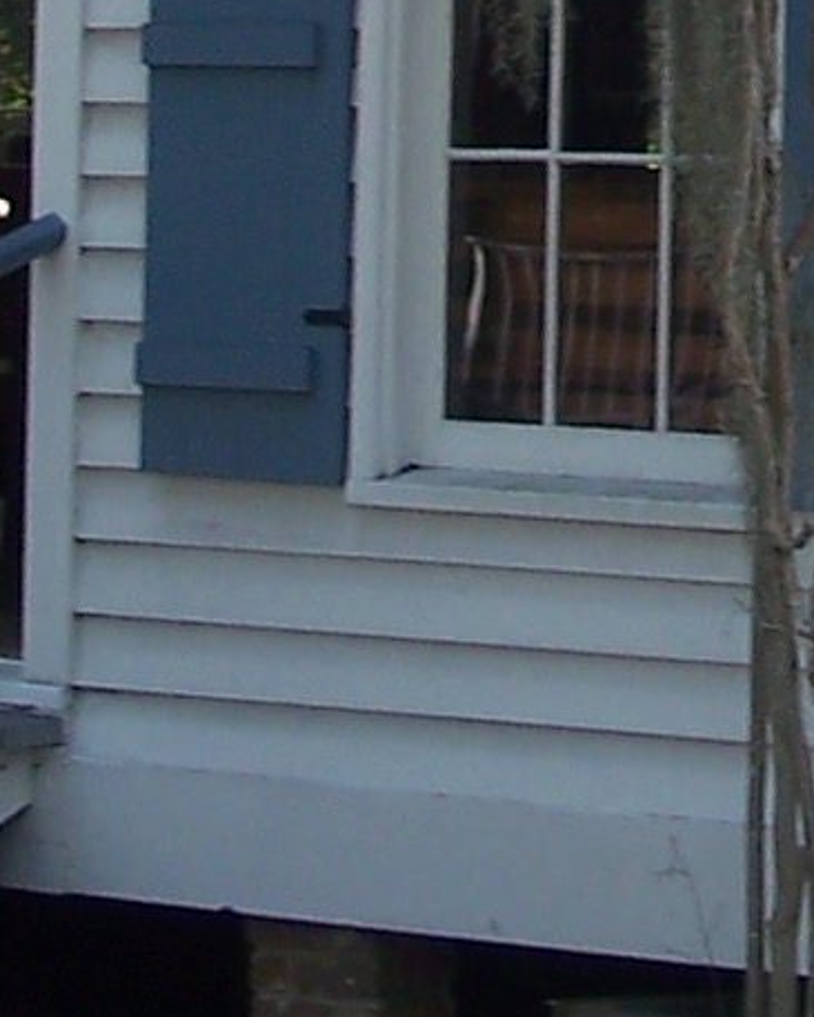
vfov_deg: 7.3
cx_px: 1192
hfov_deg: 5.9
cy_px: -628
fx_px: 7764
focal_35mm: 258
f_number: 2.8
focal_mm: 7.8
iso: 64
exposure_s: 1/160
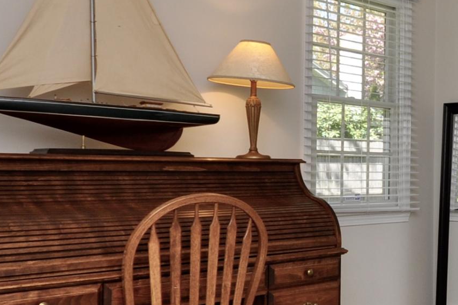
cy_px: 152
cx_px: 476
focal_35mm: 53
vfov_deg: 25.5
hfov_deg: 33.7
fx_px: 673
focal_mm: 10
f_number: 5.6
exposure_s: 1/60
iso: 200
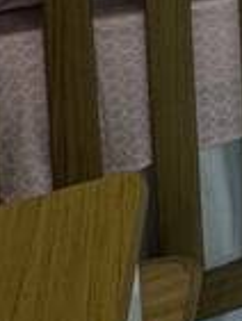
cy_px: -419
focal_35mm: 107
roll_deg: -0.7
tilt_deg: -3.8
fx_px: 996
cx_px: 829
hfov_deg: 9.3
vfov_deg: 13.8
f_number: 2.2
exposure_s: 1/120
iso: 80
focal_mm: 2.22
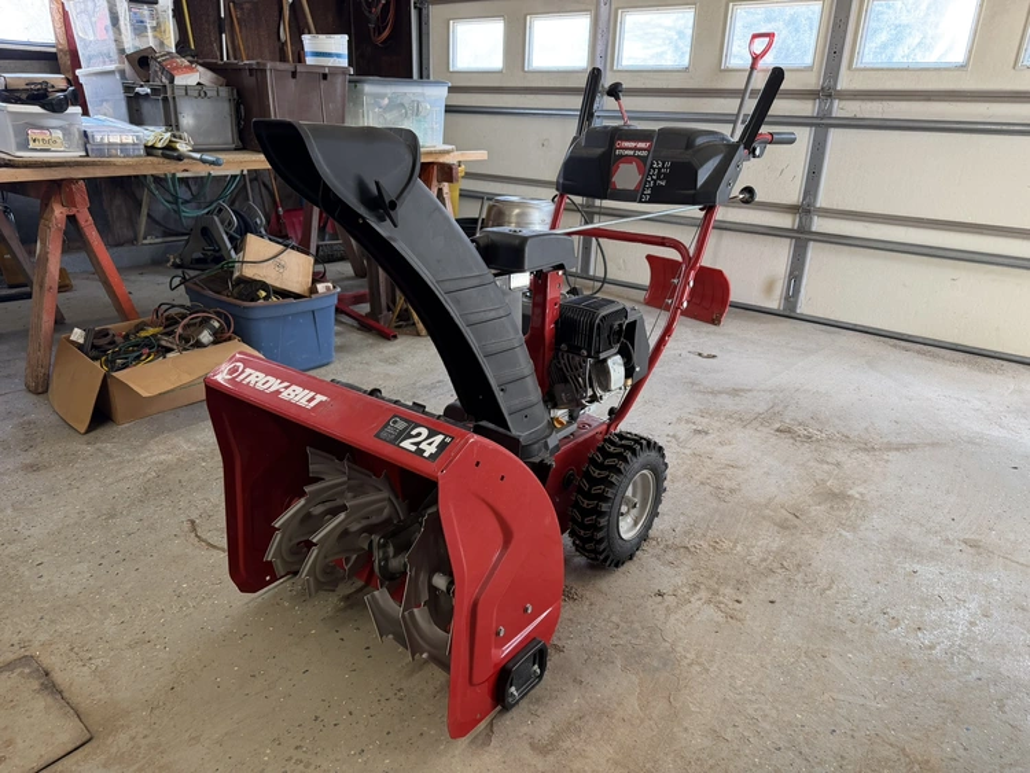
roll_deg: -1.6
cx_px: 515
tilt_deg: -20.7
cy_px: 386
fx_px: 714
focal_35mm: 24
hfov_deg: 71.6
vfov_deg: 56.8
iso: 200
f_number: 1.78
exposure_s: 1/120
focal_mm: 6.76
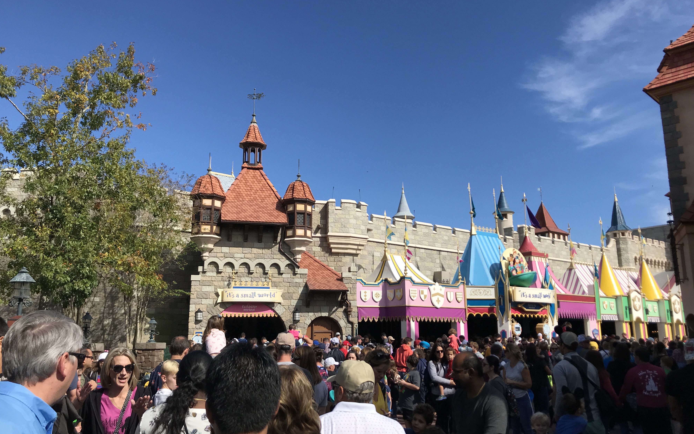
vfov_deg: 41.8
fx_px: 567
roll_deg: -0.3
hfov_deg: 62.9
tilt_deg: +12.5
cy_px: 217
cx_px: 349
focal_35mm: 30
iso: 20
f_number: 1.8
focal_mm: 3.99
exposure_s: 1/2457
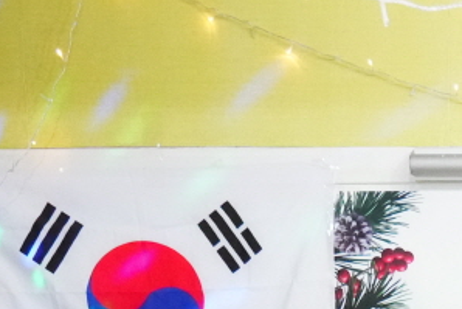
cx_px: 905
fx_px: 1862
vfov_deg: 8.3
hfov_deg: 12.5
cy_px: 863
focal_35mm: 145
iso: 6400
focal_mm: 24
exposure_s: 1/200
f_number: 4
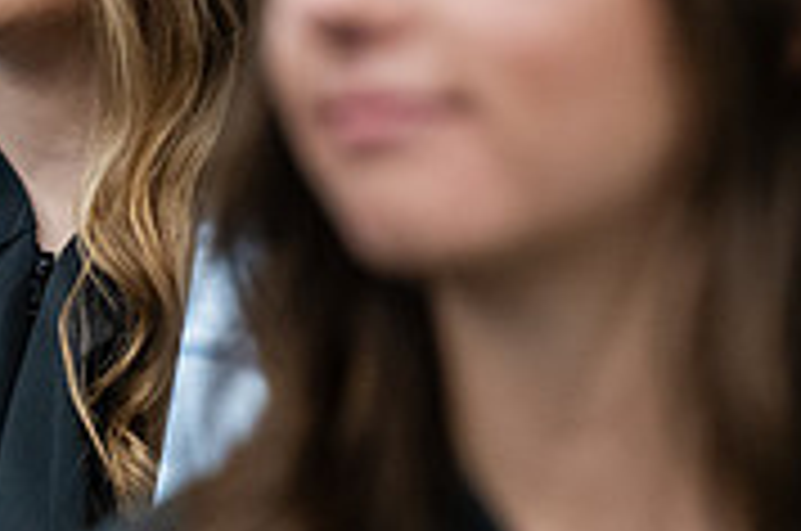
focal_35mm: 392
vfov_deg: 3.5
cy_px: -38
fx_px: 8706
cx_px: -99
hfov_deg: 5.3
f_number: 2.8
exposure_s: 1/200
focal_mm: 120
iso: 2500
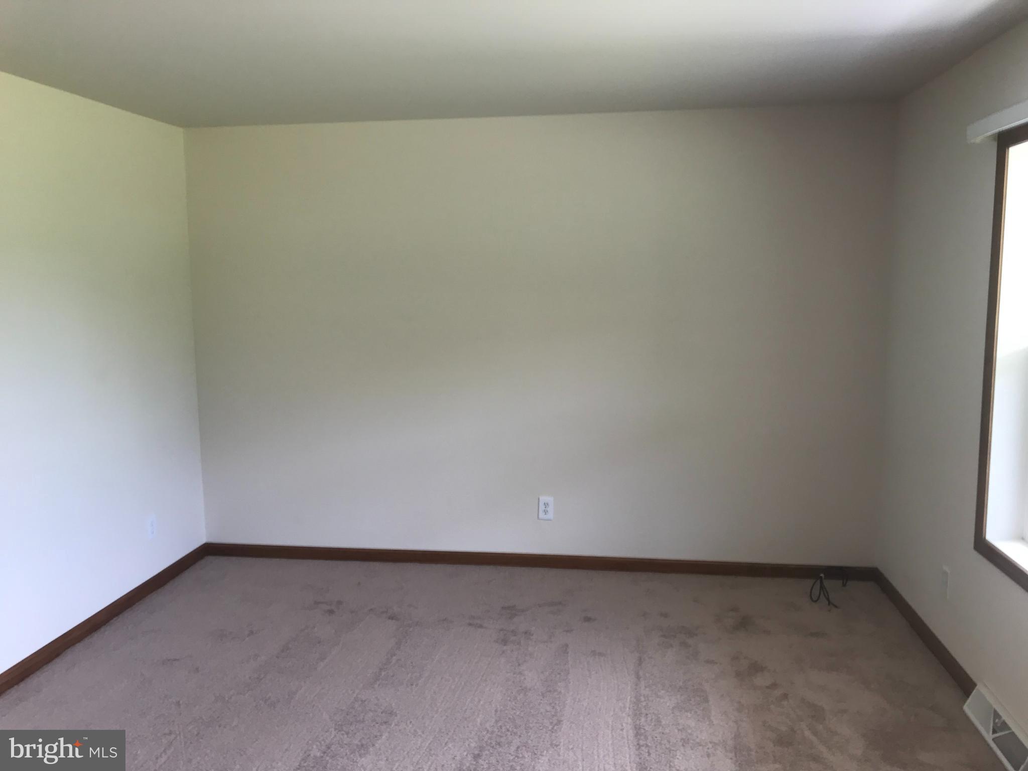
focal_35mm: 28
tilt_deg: -5.9
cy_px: 386
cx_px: 514
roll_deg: +0.8
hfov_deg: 63.4
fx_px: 832
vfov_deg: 49.7
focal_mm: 3.99
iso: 32
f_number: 1.8
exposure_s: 1/45
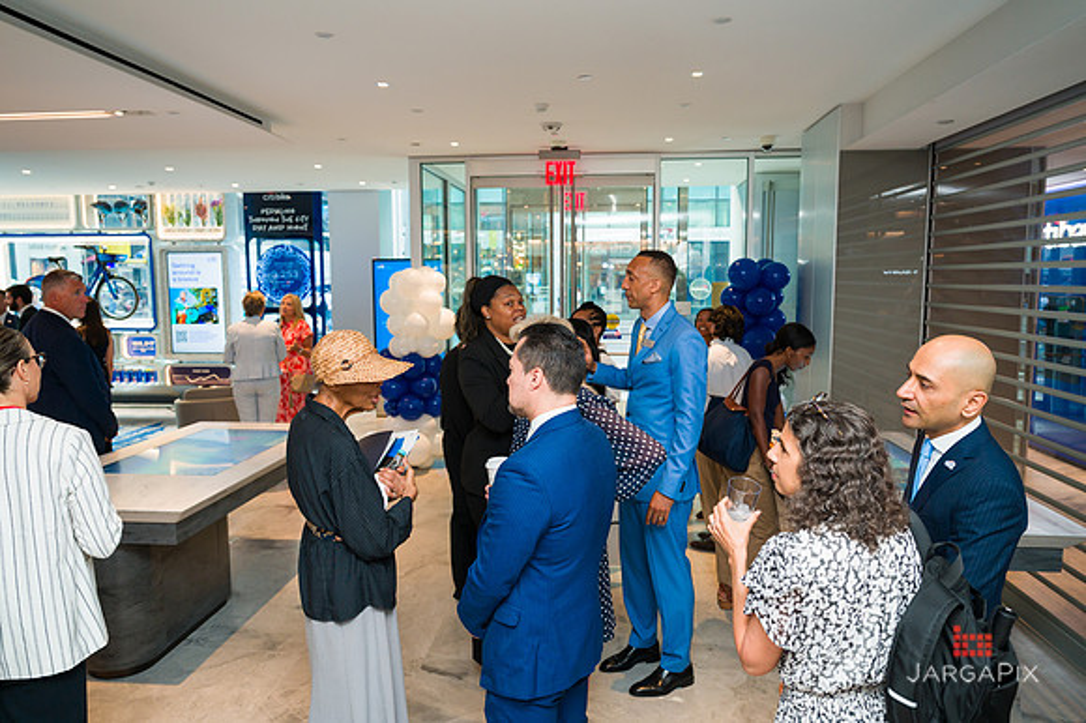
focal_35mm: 26
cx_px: 543
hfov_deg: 70.1
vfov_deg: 50.1
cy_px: 362
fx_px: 774
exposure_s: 1/200
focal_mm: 24
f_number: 3.5
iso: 400
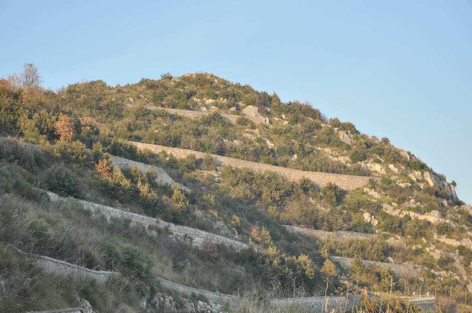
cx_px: 236
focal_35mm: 93
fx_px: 1218
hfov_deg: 21.9
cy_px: 156
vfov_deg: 14.7
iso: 800
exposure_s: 1/800
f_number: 9
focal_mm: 62
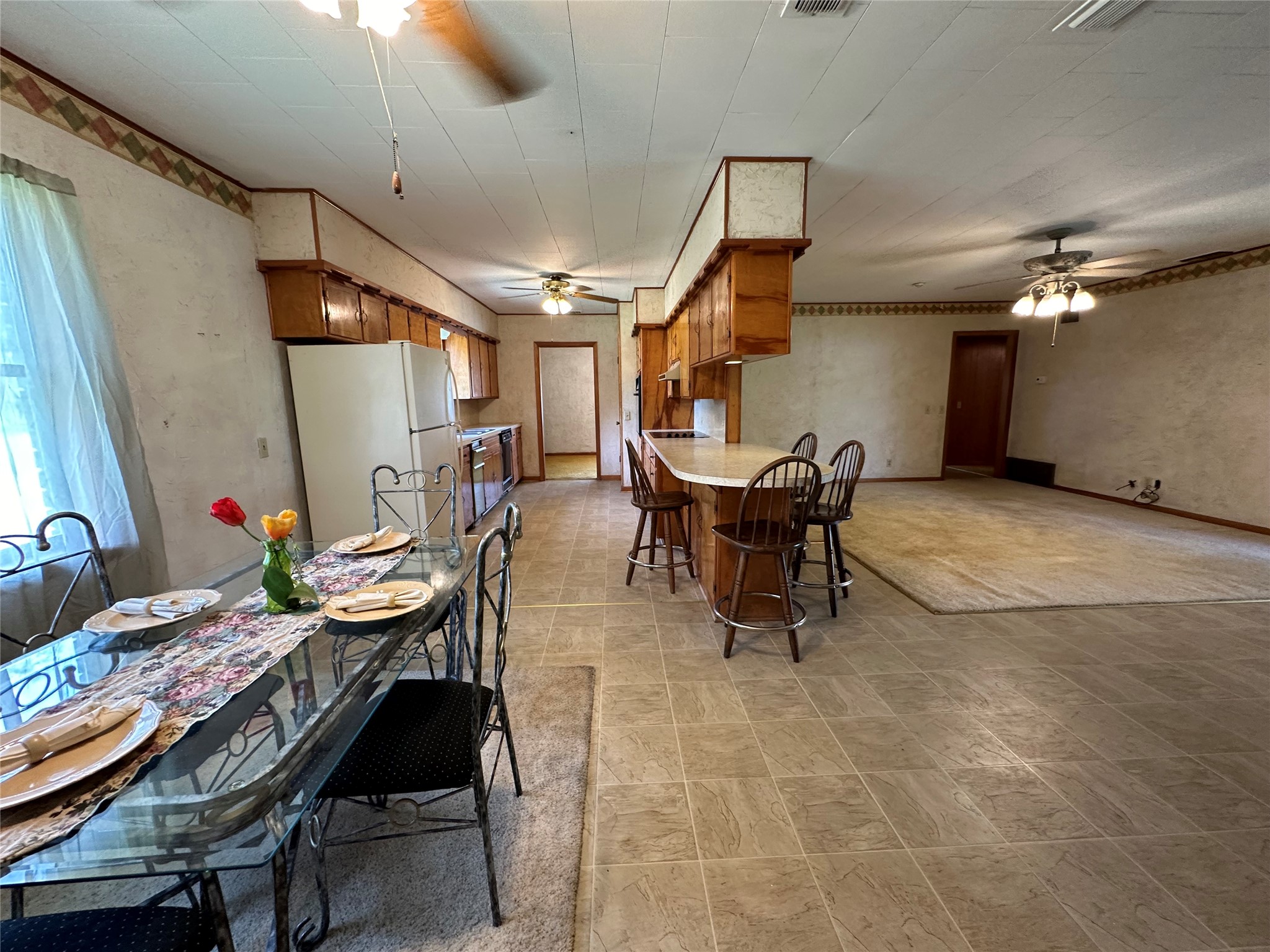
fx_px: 514
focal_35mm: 14
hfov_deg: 102.1
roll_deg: +0.3
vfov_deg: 85.7
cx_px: 635
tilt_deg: -9.3
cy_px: 476
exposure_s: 1/60
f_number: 2.2
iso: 200
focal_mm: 2.22
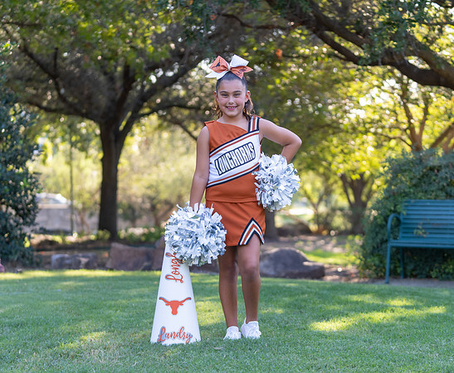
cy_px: 206
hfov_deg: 21.3
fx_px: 1205
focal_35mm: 89
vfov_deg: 17.6
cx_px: 254
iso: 250
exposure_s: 1/320
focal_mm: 70
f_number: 2.8
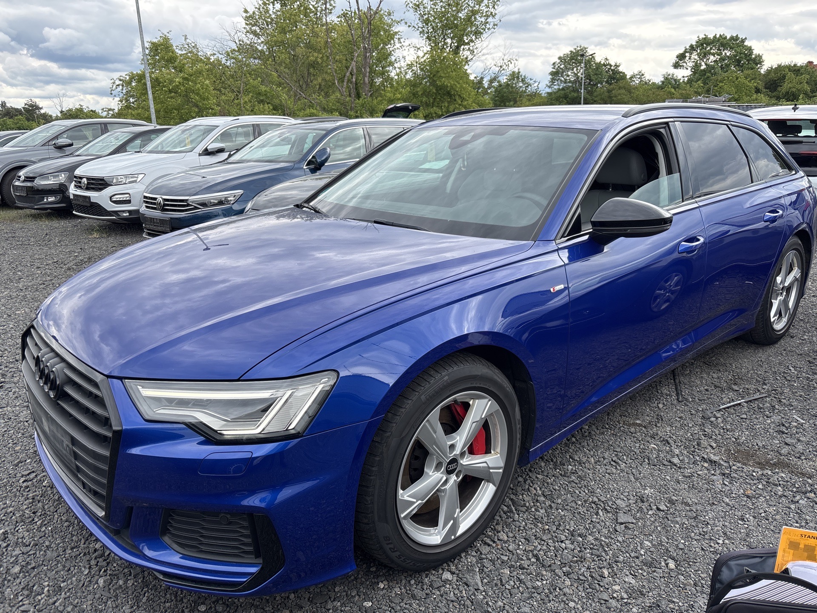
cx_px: 408
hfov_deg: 67.3
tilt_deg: -15.7
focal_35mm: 26
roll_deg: +1.2
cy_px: 306
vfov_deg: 53.1
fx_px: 614
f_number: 1.6
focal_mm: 5.96
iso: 50
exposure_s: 1/978
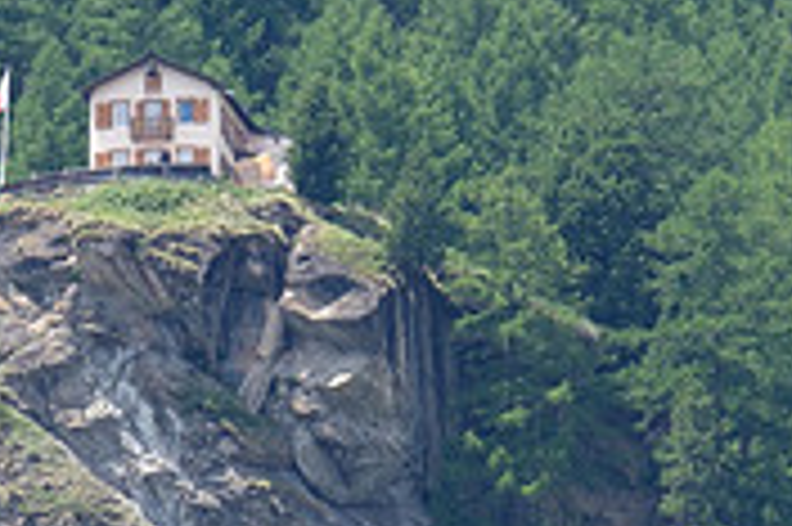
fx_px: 23737
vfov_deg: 1.3
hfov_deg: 1.9
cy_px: 164
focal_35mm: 1080
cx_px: 171
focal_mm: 200
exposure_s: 1/125
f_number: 10
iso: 200
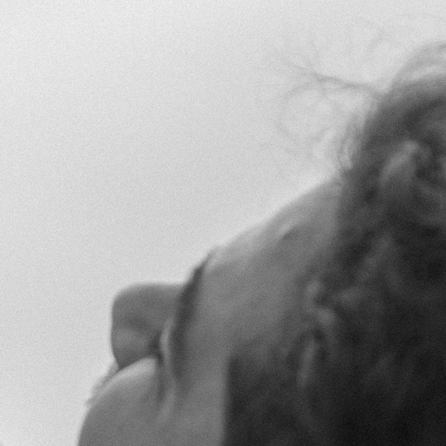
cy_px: 480
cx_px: -126
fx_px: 9431
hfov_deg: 2.7
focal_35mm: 647
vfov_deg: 2.7
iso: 100
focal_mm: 85
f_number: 2.5
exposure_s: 1/800
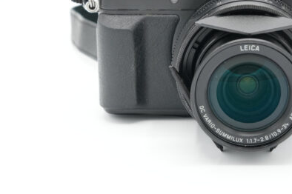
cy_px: 52
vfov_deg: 14.5
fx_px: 758
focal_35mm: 94
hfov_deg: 21.7
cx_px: 202
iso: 500
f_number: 10
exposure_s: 1/80
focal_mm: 40.9
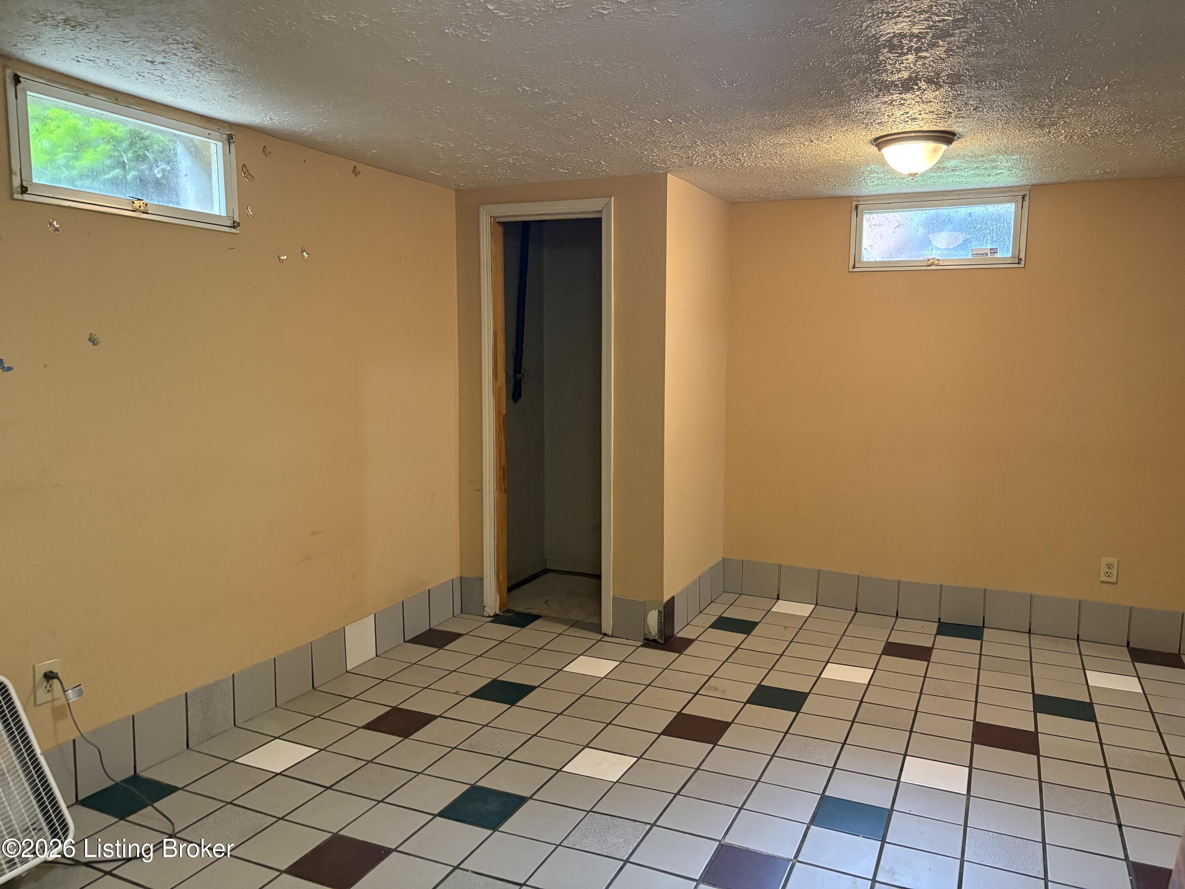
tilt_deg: -4.5
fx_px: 890
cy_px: 444
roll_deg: +0.1
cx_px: 592
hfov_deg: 67.3
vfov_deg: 53.1
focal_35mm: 26
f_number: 1.6
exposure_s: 1/40
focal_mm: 5.96
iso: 500
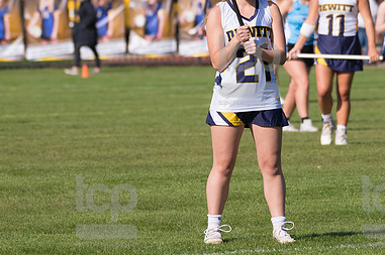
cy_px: 71
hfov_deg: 4.1
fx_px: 5372
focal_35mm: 503
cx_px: 250
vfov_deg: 2.7
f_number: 5.6
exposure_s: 1/2000
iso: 320
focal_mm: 220
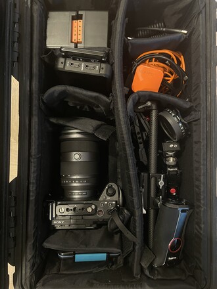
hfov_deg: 53.1
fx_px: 217
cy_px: 144
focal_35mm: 26
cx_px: 108
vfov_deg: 67.3
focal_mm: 4.2
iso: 640
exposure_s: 1/30
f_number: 1.6
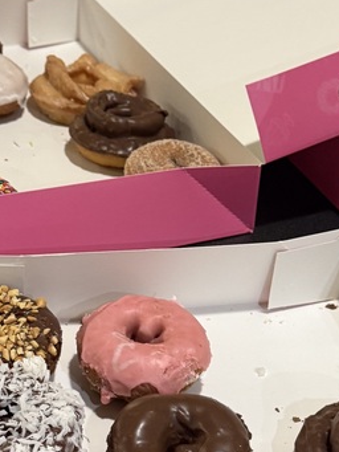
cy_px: 262
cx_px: 188
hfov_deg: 20.4
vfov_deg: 27.0
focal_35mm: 72
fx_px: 940
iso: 320
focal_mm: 6.76
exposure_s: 1/60
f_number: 1.78
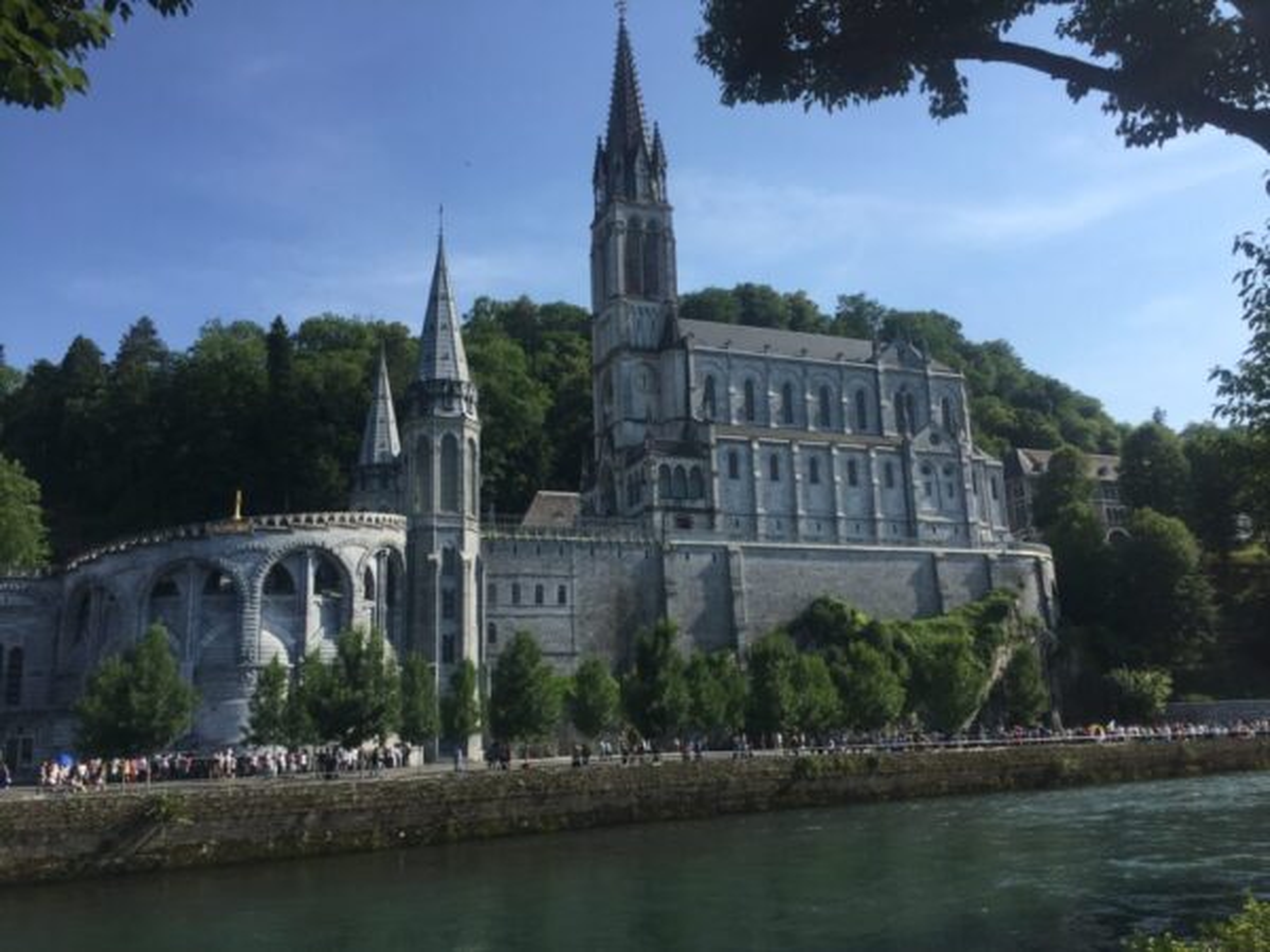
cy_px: 476
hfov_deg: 61.7
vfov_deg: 48.2
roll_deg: +0.9
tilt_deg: +12.0
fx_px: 1064
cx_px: 635
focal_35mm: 29
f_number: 2.2
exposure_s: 1/1721
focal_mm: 4.15
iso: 32
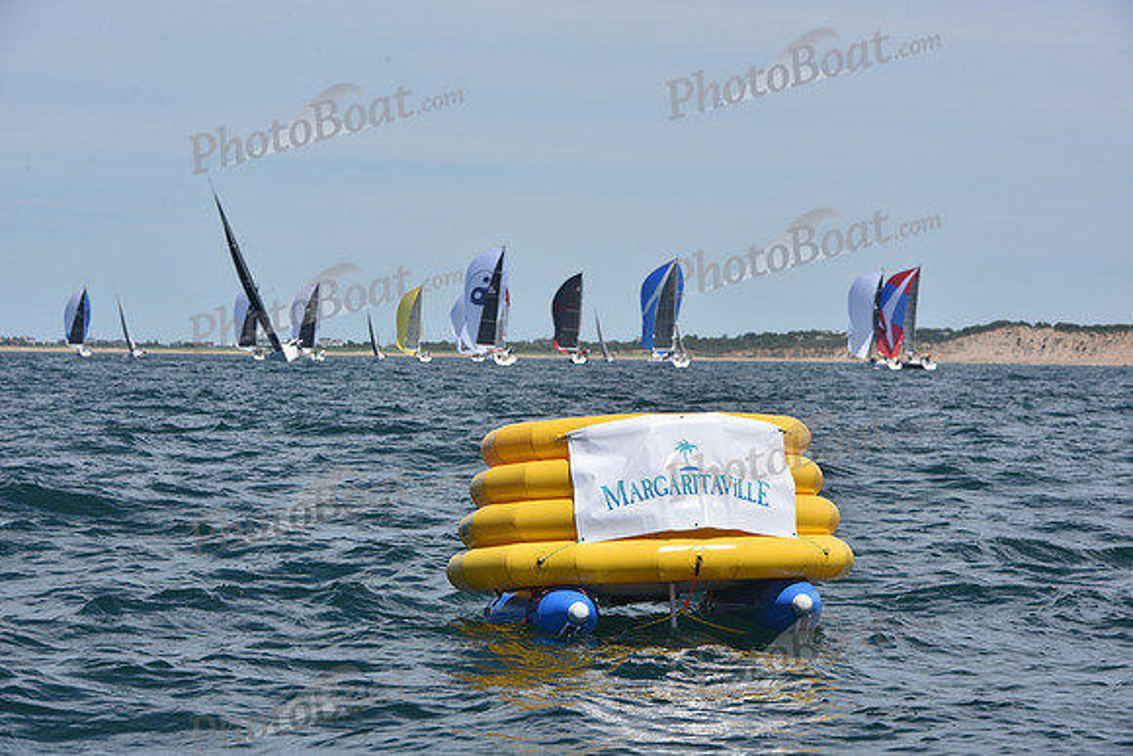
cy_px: 378
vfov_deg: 10.2
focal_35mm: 135
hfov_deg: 15.2
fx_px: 4250
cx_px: 566
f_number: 11
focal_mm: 135
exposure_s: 1/800
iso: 250
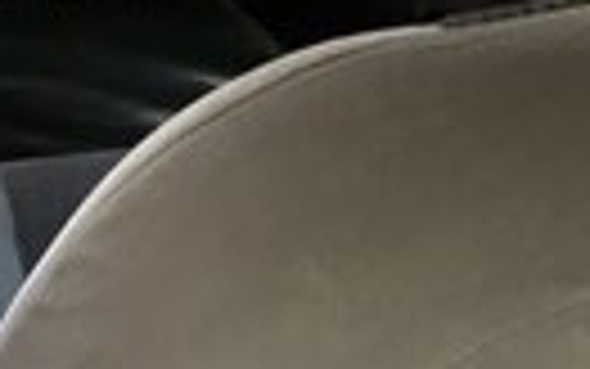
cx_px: -194
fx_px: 1737
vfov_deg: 11.9
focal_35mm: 108
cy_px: -54
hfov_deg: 17.9
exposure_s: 1/33
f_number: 1.9
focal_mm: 3.6
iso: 64
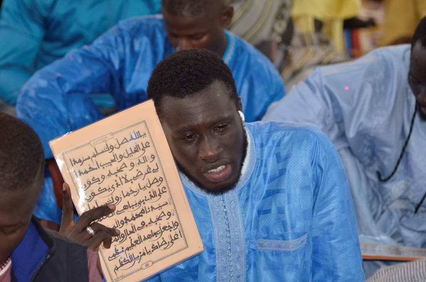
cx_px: 213
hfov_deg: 12.5
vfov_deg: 8.3
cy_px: 141
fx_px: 1948
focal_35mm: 165
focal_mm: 110
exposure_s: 1/50
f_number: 4
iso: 640
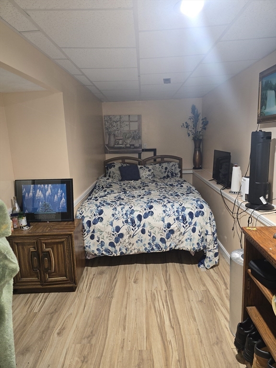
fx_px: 245
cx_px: 138
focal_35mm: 23
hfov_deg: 58.9
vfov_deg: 73.9
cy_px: 184
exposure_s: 1/30
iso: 100
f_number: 1.7
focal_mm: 6.3
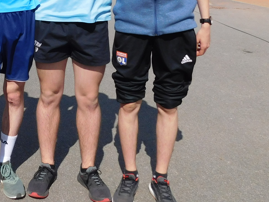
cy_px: 18
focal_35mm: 47
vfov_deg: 29.5
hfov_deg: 36.2
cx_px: -4
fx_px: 365
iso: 125
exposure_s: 1/640
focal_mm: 4
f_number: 6
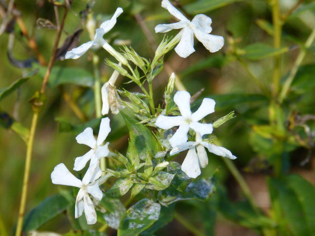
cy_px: 118
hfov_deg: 13.2
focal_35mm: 150
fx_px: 1365
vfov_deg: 9.9
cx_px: 158
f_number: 4
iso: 100
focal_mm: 26.8
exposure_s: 1/200
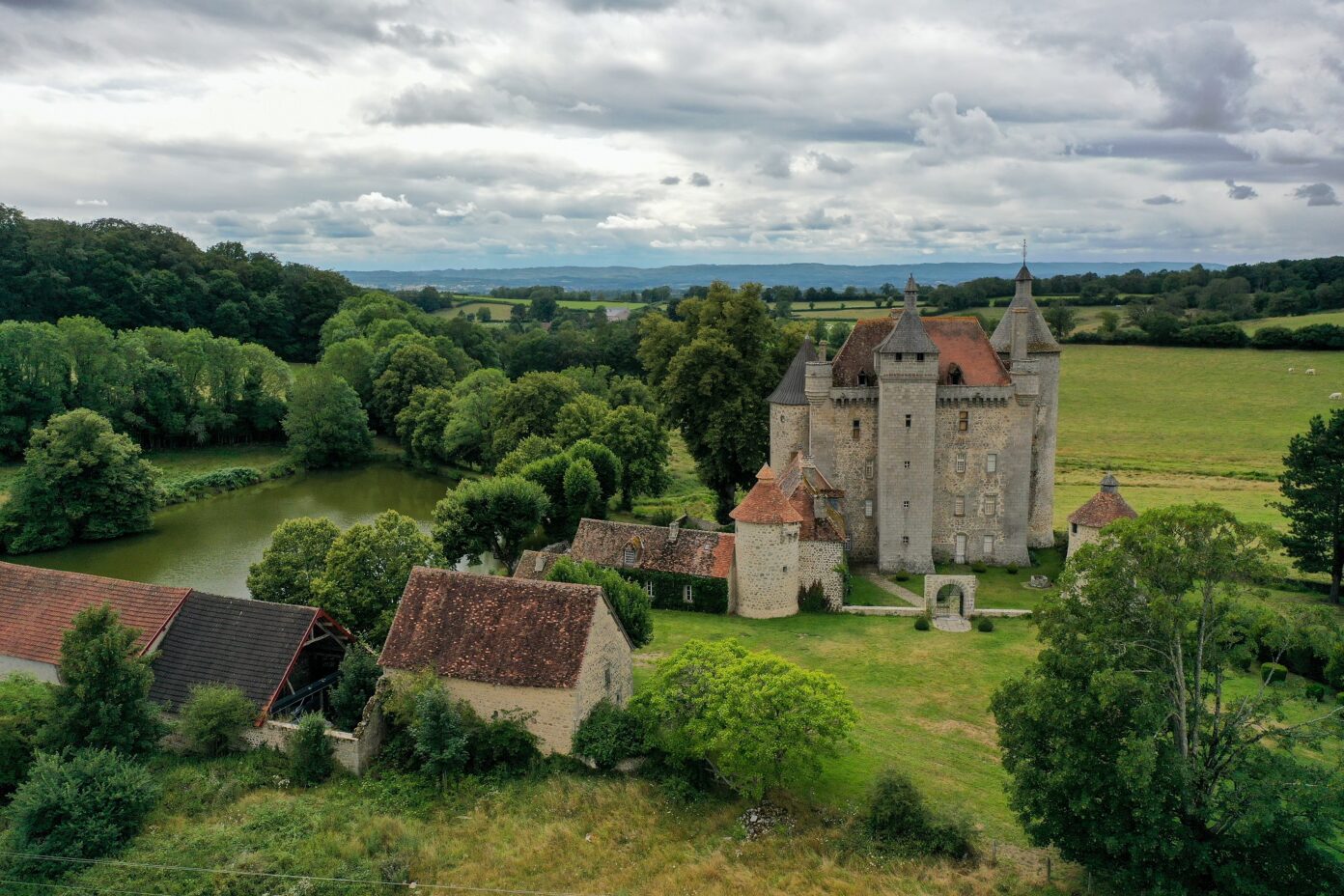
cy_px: 448
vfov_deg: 46.4
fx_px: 1045
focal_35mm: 28
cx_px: 672
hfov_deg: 65.5
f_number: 2.8
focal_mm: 10.26
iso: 100
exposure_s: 1/2500
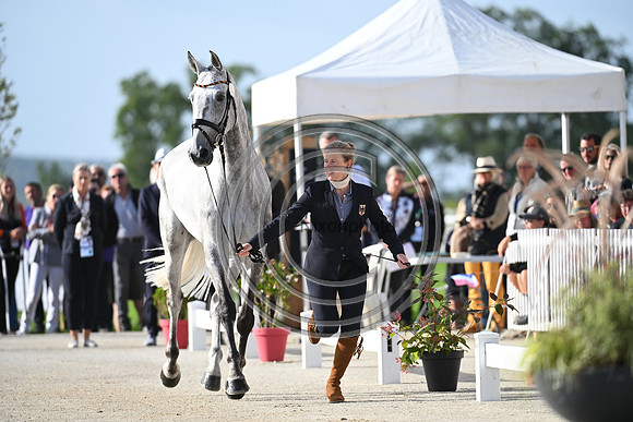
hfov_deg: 6.1
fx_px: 5979
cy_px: 211
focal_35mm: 340
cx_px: 316
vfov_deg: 4.0
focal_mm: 340
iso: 500
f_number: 5
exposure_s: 1/1600
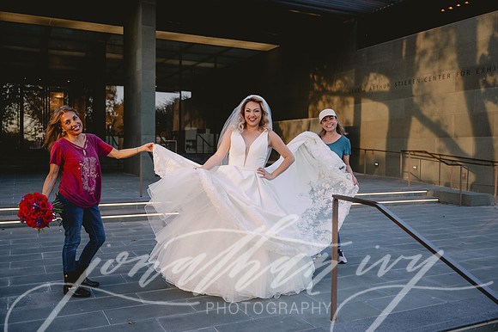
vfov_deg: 39.4
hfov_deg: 56.5
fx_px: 463
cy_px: 166
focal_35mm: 34
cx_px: 249
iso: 320
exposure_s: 1/640
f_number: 2.8
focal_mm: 33.5
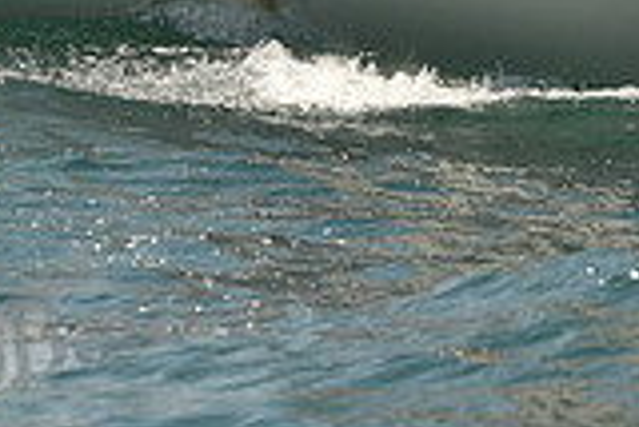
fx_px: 6111
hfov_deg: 6.0
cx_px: 527
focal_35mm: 344
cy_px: -321
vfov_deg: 4.0
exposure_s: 1/1250
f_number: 6.3
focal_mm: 95
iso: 320
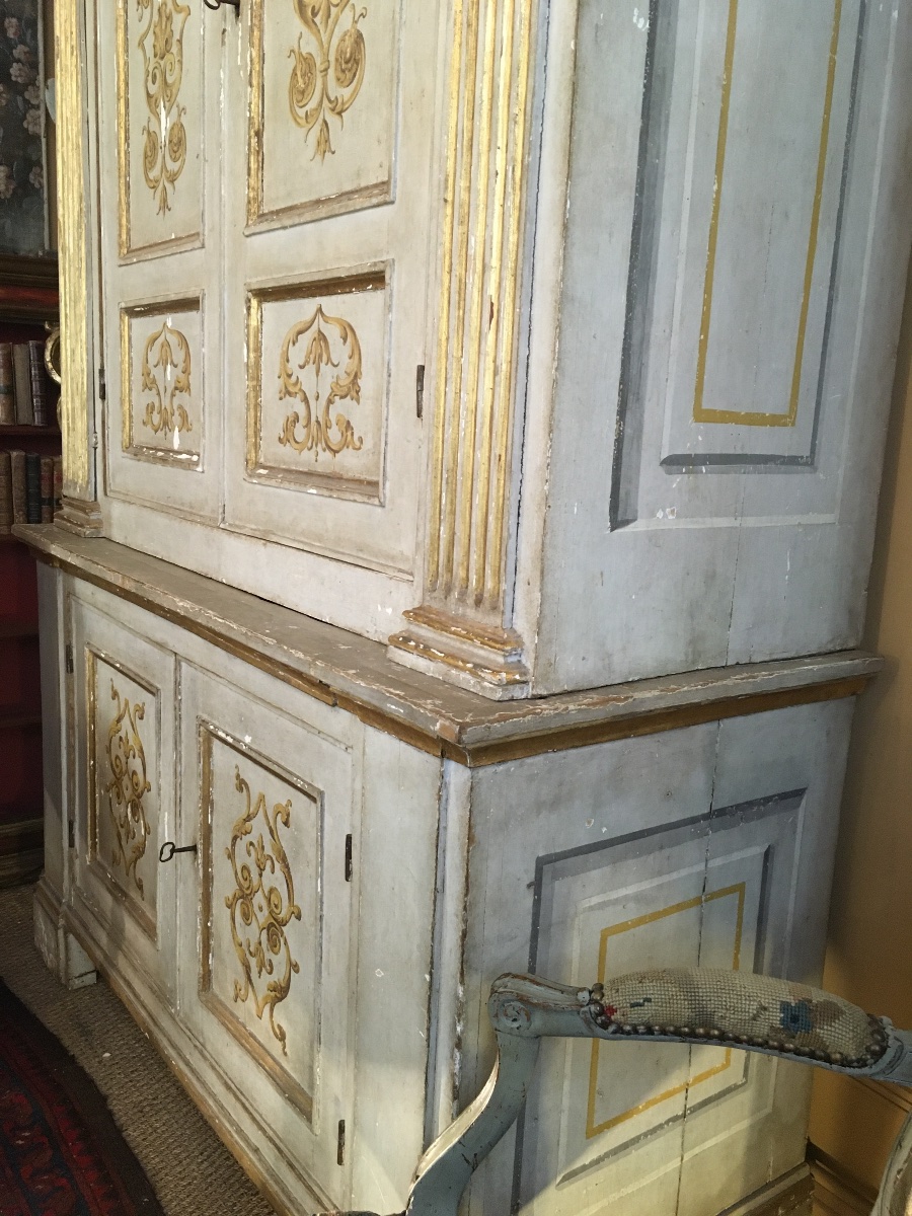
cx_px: 456
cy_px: 608
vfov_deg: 61.7
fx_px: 1019
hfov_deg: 48.2
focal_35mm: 29
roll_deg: -1.5
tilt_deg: -10.6
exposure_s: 1/33
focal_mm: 4.15
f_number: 2.2
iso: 200
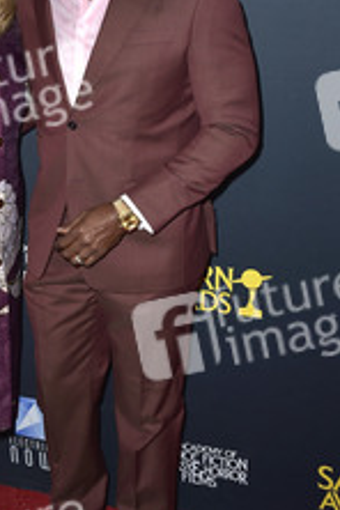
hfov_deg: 20.5
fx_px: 921
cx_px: 42
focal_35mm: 65
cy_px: 211
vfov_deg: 30.9
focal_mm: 36
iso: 250
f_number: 6.3
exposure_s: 1/250
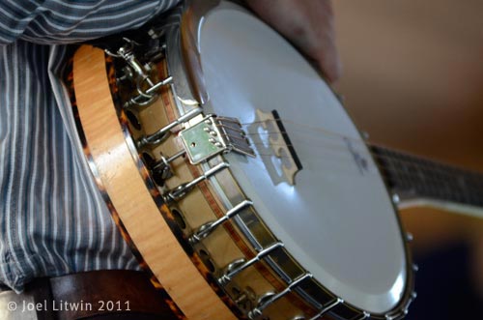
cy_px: 160
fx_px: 4016
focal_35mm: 300
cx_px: 242
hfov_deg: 6.9
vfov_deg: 4.6
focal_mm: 200
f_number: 2.8
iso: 2000
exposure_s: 1/160
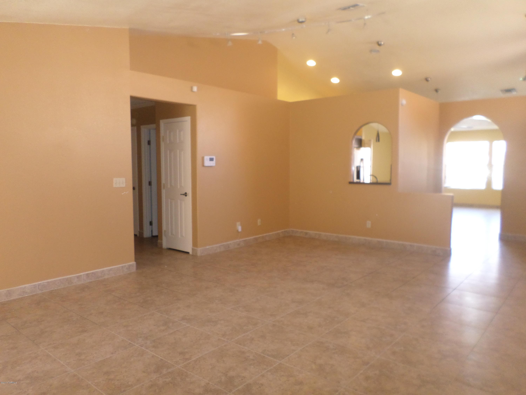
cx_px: 263
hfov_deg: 69.4
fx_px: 380
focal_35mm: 25
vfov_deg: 54.9
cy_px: 198
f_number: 2.5
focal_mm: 4.5
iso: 200
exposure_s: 1/30
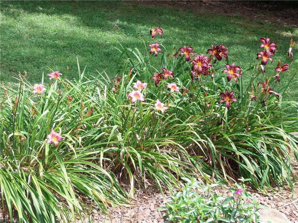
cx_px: 149
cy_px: 112
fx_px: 628
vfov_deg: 20.2
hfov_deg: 26.7
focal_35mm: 73
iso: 100
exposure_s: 1/160
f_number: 4.2
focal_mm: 13
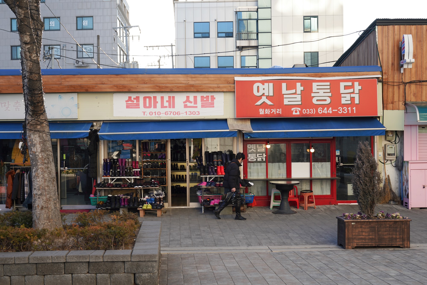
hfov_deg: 35.6
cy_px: 142
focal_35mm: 56
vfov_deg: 24.2
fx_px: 664
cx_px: 214
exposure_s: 1/100
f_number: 10
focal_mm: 56
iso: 200
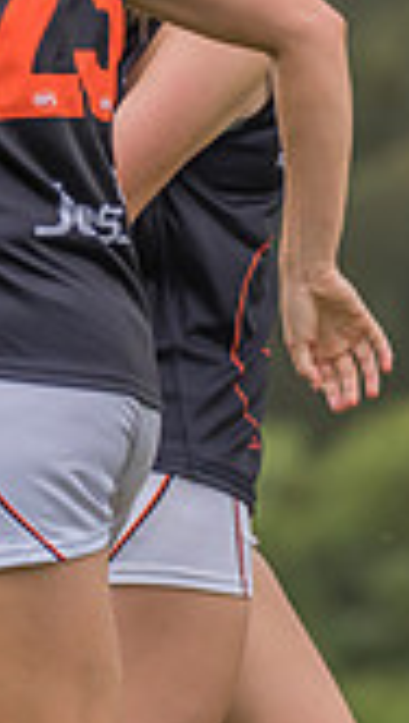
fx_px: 24554
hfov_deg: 1.0
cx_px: 410
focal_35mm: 1280
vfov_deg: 1.7
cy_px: 458
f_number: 5.6
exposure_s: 1/1250
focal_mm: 280
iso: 640
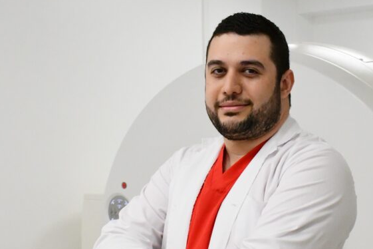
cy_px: 197
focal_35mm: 73
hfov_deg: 27.5
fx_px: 756
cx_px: 259
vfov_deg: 18.5
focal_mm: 27
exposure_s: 1/640
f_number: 8
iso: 10000
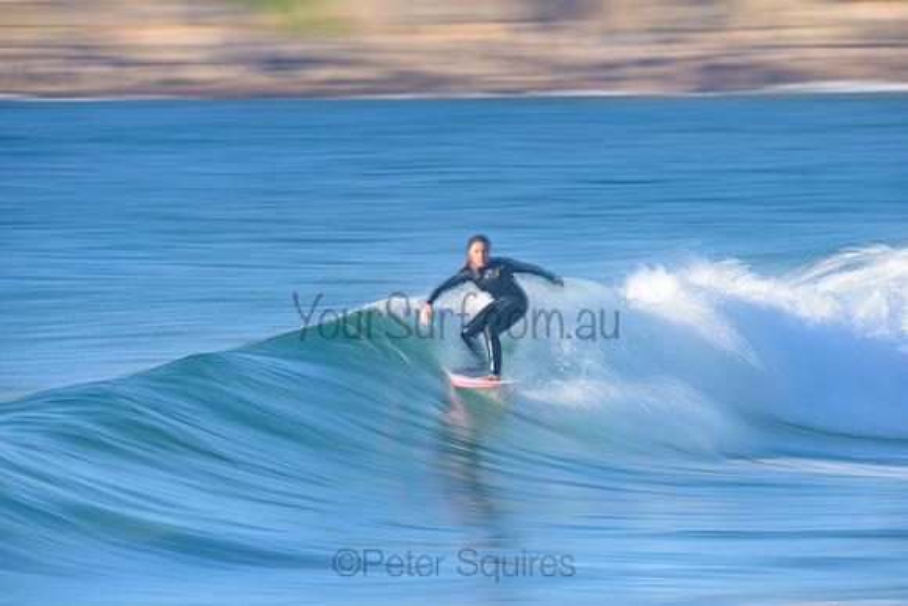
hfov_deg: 4.1
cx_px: 454
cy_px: 303
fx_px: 12613
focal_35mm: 500
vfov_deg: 2.8
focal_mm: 500
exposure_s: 1/6
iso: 31
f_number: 11
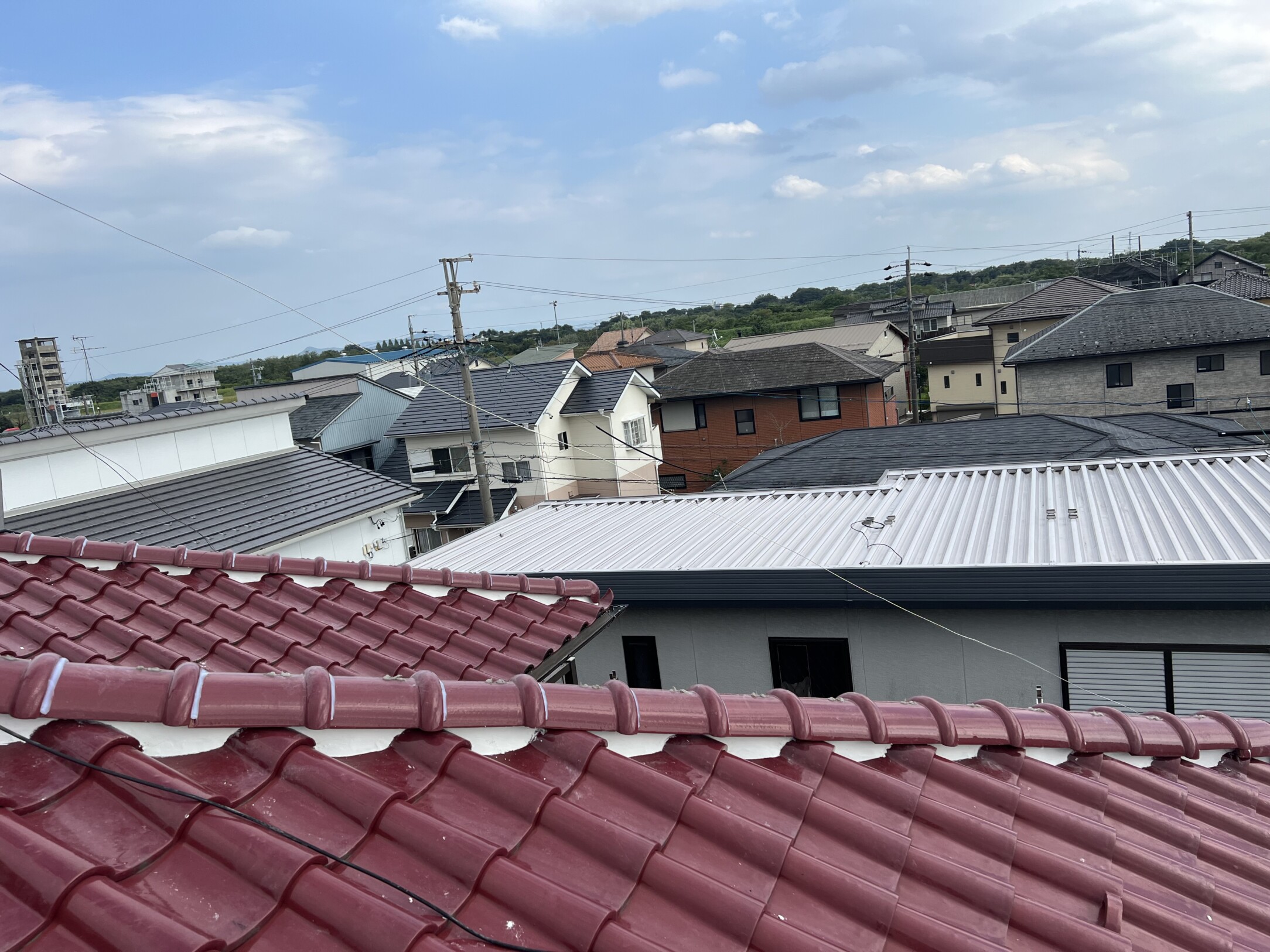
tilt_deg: -9.1
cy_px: 476
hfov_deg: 67.3
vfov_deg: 53.1
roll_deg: +7.0
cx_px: 635
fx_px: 954
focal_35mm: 26
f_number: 1.5
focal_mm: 5.7
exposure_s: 1/3356
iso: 50
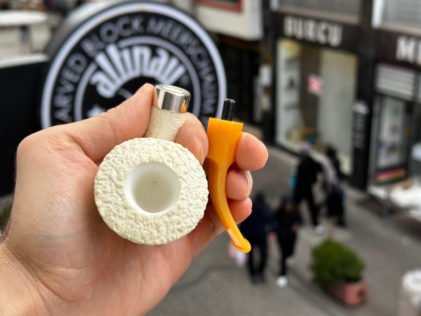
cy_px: 158
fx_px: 584
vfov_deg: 30.3
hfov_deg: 39.7
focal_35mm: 48
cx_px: 210
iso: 64
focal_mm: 6.86
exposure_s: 1/296
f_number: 1.78
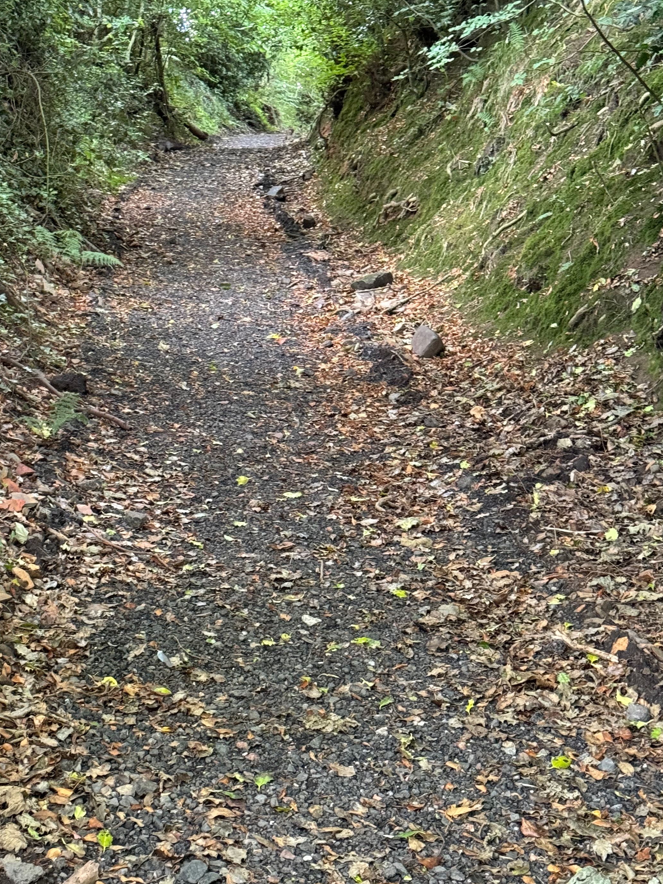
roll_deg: -1.6
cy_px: 429
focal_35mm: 70
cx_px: 229
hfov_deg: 20.9
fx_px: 1787
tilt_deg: -3.2
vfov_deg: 27.8
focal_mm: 6.76
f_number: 1.78
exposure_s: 1/40
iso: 400
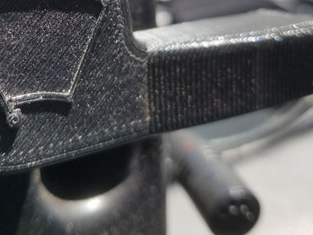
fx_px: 506
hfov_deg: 33.7
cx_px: 82
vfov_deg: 24.6
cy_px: -14
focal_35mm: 56
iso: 50
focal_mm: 4.25
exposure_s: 1/608
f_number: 1.7
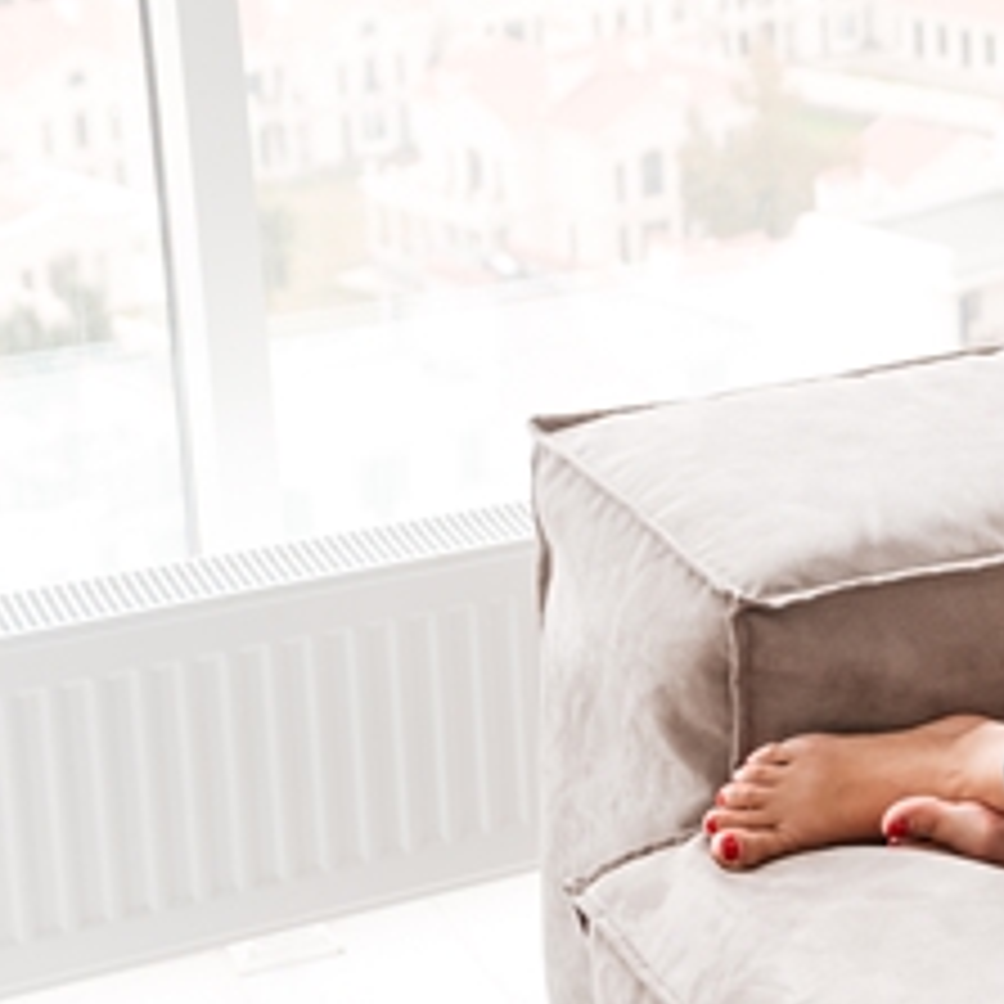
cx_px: 1346
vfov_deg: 15.7
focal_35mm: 110
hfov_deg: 15.0
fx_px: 3610
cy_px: 167
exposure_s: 1/125
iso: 400
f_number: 3.5
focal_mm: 48
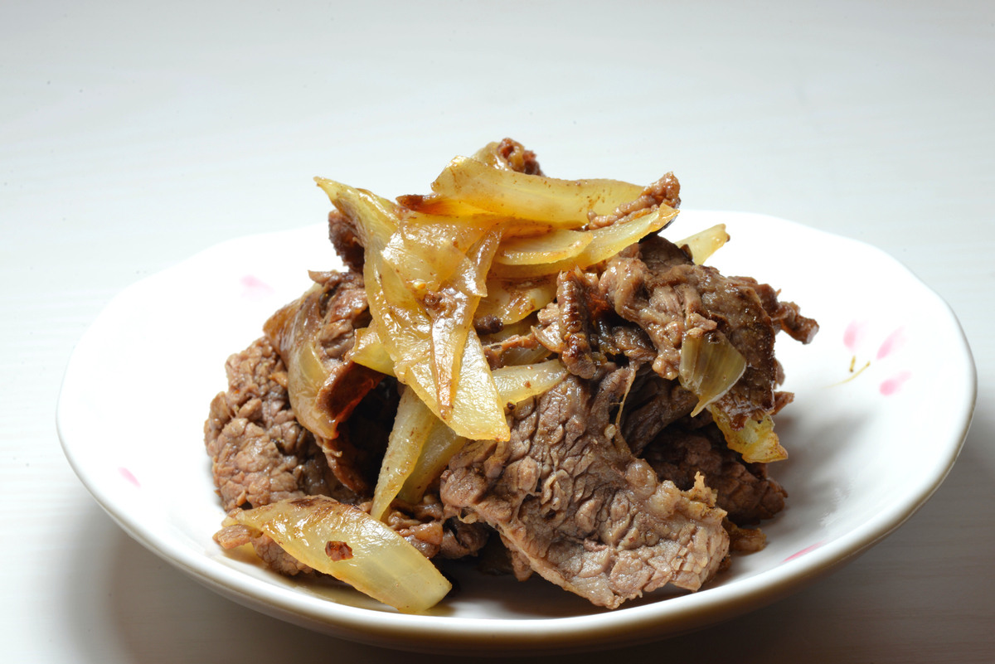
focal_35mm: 90
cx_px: 498
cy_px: 332
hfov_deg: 22.6
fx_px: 2488
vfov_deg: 15.2
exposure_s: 1/4
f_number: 29
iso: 200
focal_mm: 90
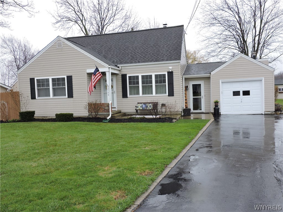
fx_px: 245
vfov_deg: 46.8
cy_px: 106
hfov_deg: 60.0
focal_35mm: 30
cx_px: 142
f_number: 3.1
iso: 100
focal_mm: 5.4
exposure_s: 1/500
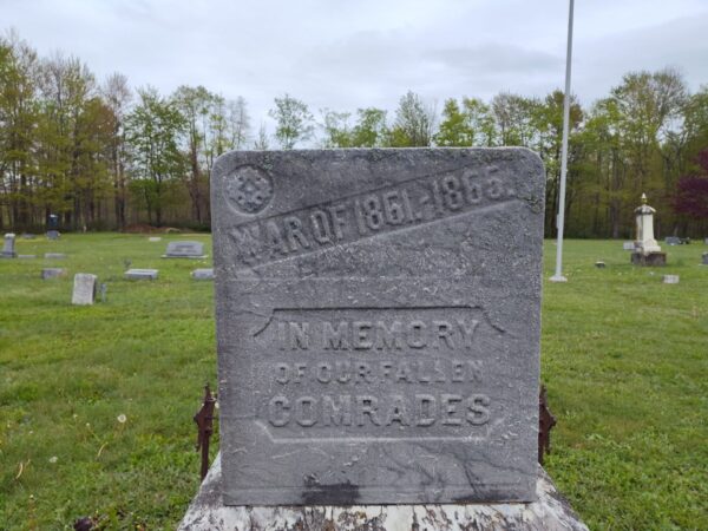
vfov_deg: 58.9
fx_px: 470
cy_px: 266
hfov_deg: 73.9
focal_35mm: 23
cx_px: 354
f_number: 1.8
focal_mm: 5.56
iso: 100
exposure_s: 1/544
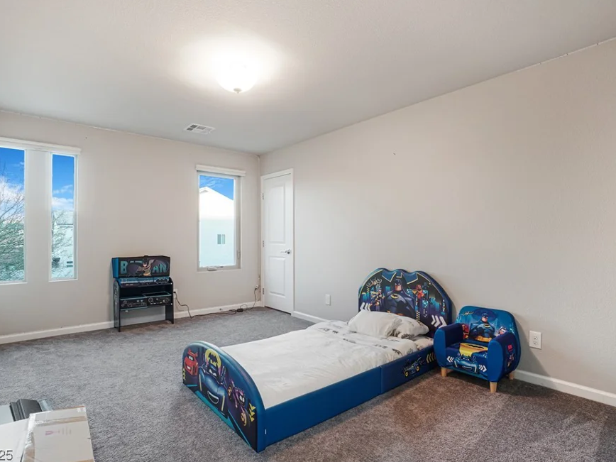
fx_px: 303
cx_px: 312
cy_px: 226
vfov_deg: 74.7
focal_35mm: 17
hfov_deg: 91.0
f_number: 8
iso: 400
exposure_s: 1.3
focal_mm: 10
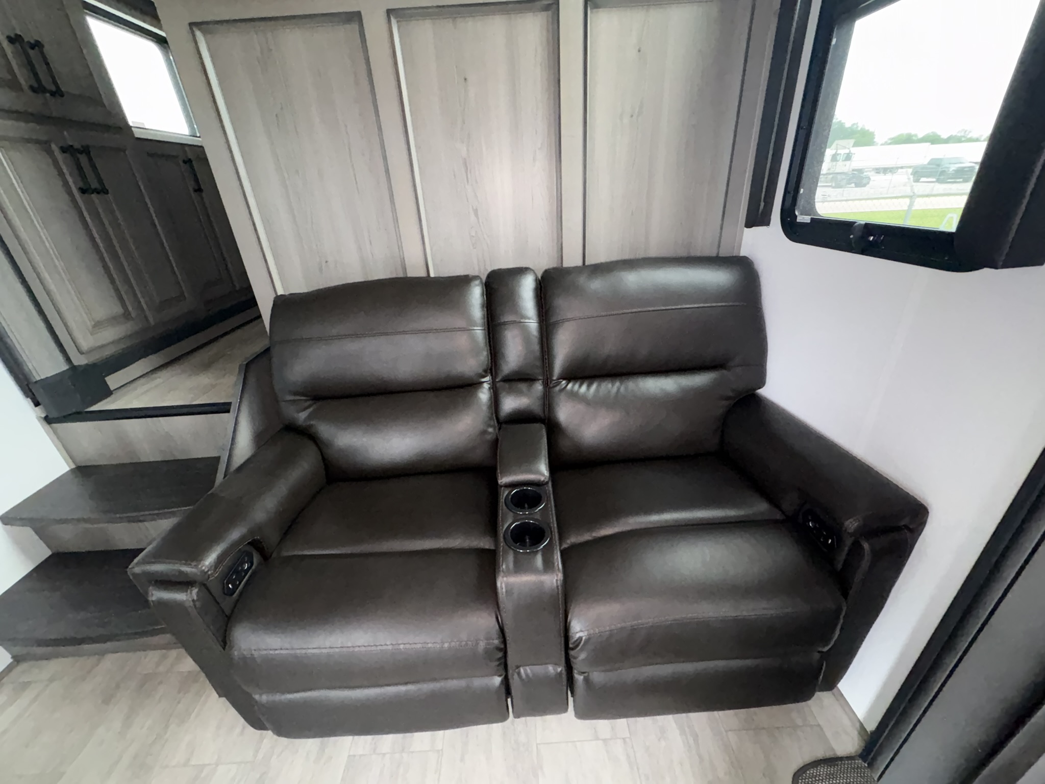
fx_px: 423
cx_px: 522
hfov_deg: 102.1
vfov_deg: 85.7
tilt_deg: -25.4
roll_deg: +3.2
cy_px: 392
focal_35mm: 14
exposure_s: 1/56
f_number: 2.2
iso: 320
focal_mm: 2.22
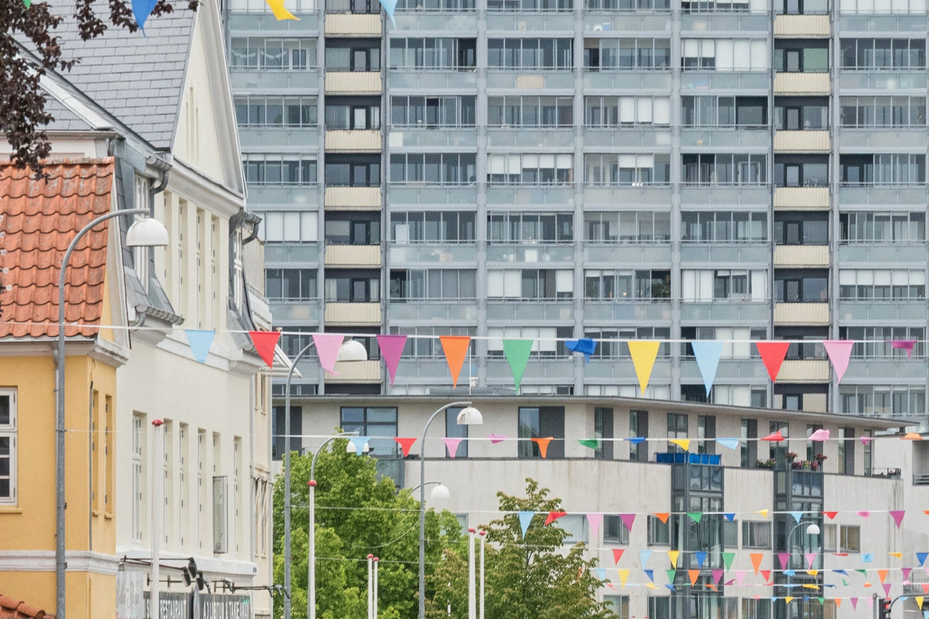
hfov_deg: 6.9
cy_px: 340
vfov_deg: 4.6
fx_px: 7689
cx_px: 777
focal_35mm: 298
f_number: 13
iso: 720
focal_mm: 90
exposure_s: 1/200
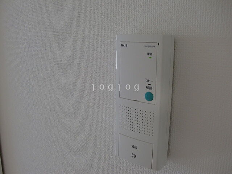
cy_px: 87
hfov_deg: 51.4
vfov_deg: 39.7
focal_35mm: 36
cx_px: 116
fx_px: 241
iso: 200
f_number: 2.8
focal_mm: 6.3
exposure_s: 1/60
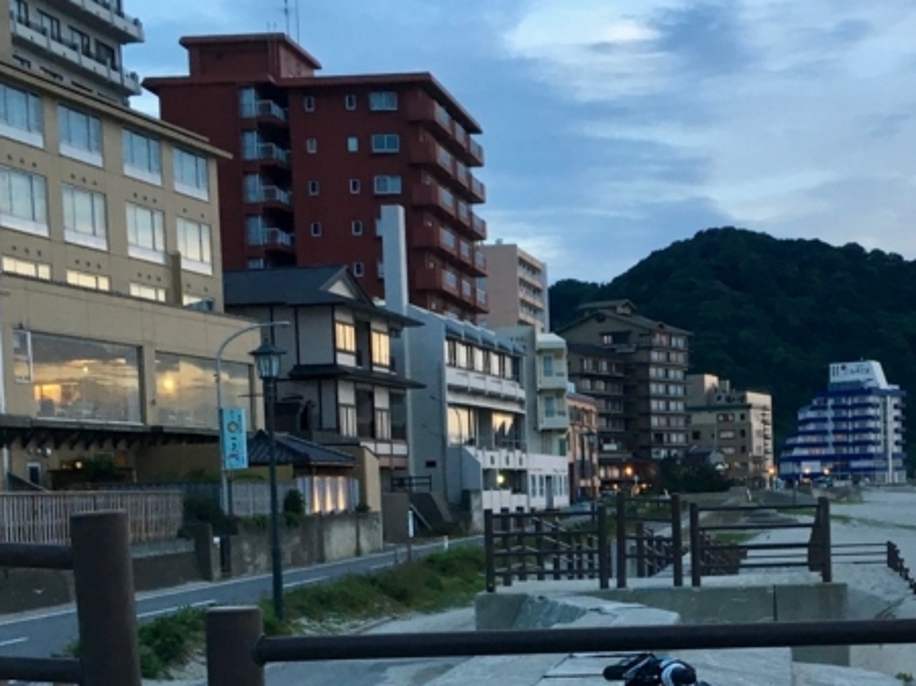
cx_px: 727
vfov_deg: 21.8
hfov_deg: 28.8
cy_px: 582
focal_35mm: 66
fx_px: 1746
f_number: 2.2
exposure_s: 1/30
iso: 25
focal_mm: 4.15
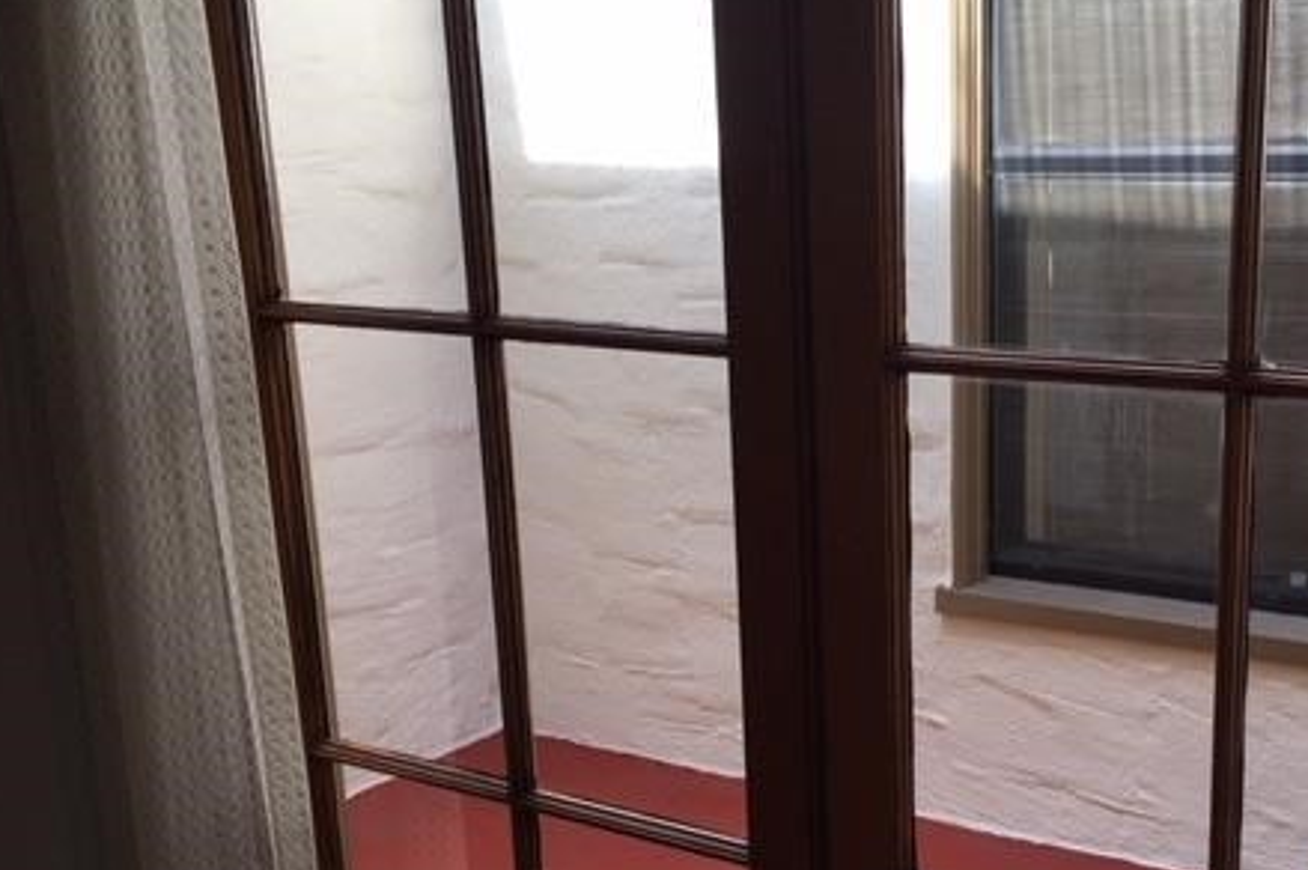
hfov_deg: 43.7
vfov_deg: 30.3
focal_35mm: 44
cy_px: 551
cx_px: 909
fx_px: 1597
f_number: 2.2
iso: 25
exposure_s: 1/178
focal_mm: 4.15
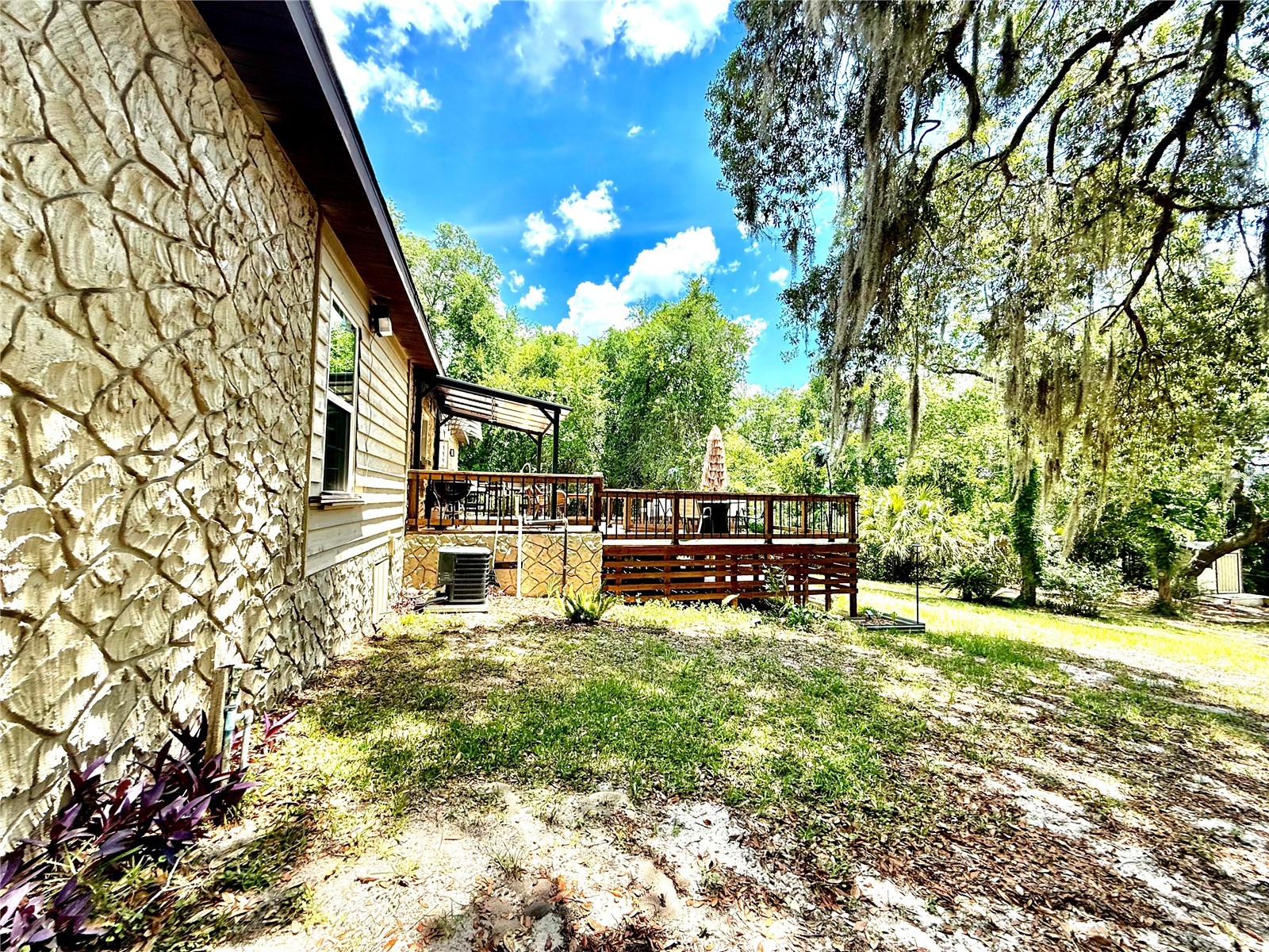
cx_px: 634
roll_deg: -2.3
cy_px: 476
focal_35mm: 14
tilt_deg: +2.6
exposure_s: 1/770
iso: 64
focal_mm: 2.22
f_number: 2.2
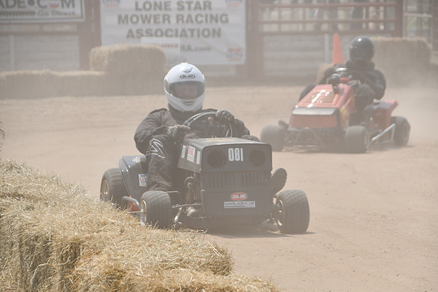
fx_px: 3371
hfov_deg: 7.4
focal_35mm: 277
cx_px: 219
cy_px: 146
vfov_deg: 5.0
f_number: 8
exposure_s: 1/500
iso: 125
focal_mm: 185
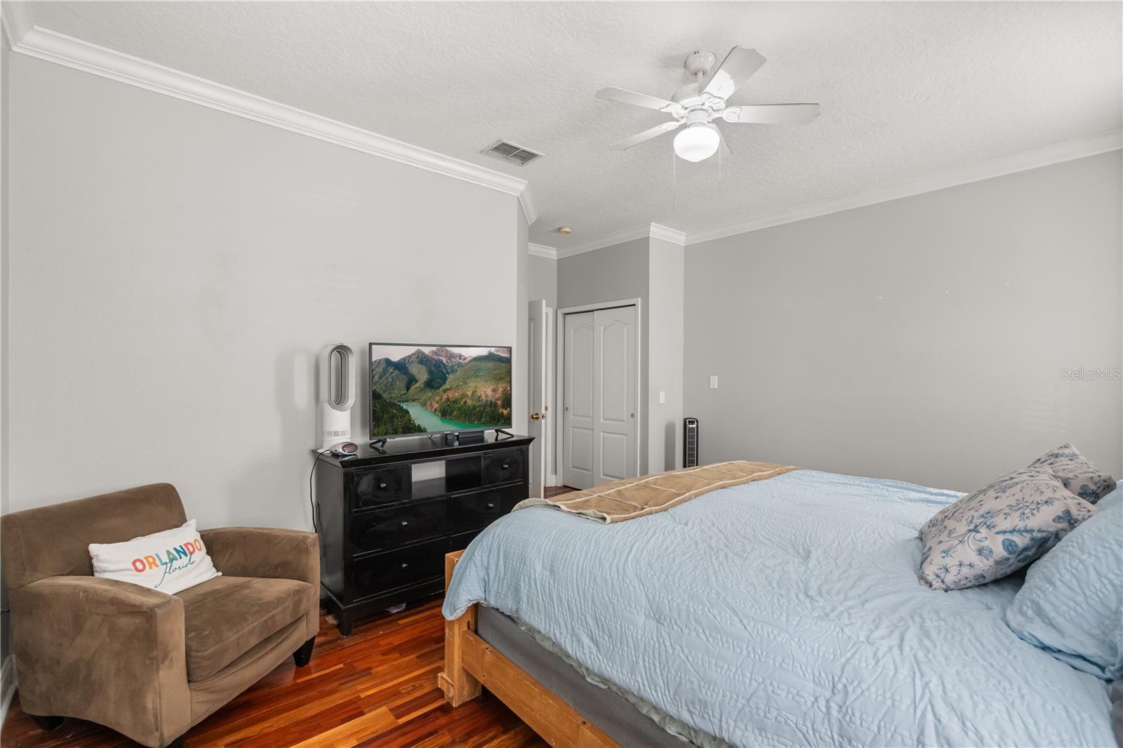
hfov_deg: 96.7
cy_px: 374
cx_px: 562
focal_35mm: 16
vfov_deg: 73.7
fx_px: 499
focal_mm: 16
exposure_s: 1/30
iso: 3200
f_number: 6.3
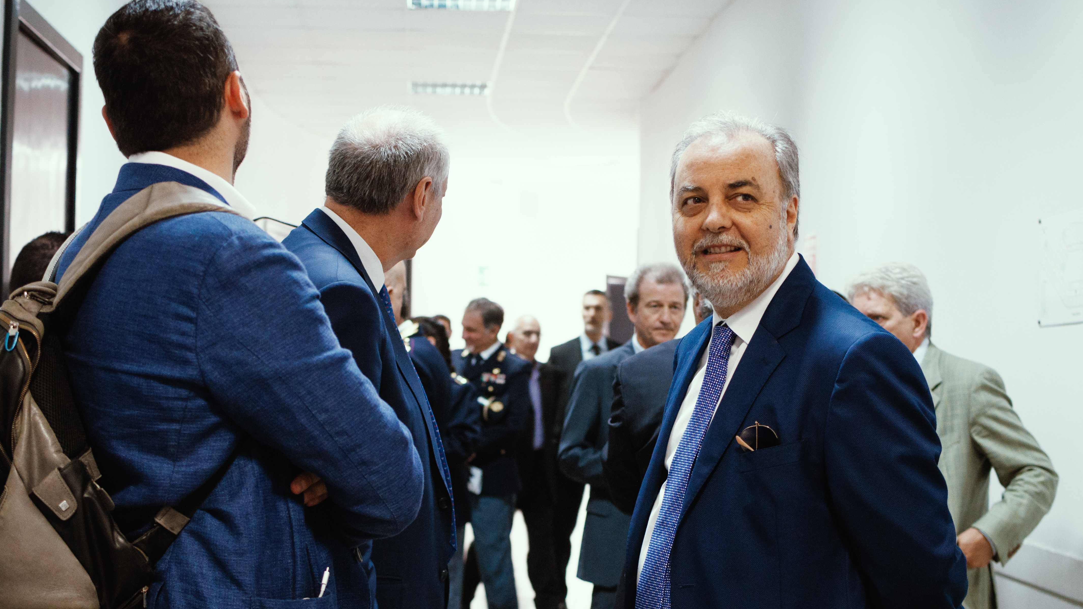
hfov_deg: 37.5
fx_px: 1595
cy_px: 348
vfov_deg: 21.6
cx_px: 543
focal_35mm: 56
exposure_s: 1/40
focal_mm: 35
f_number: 2.8
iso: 640
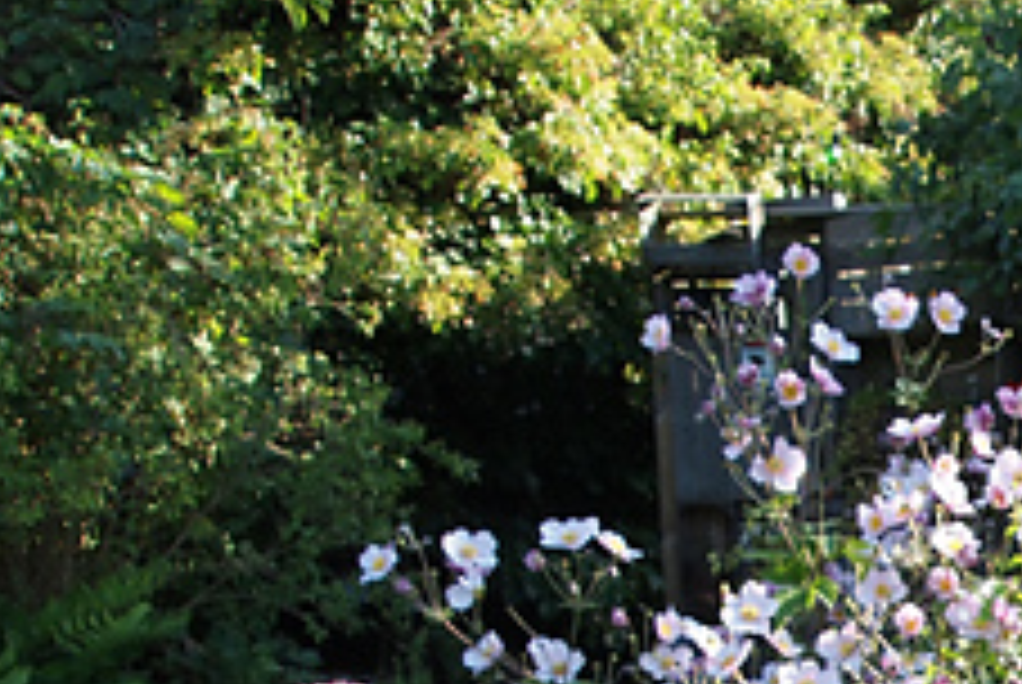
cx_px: 1351
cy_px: 873
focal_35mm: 82
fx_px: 2331
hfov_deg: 22.1
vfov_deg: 15.9
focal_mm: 14
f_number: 5
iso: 200
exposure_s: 1/125
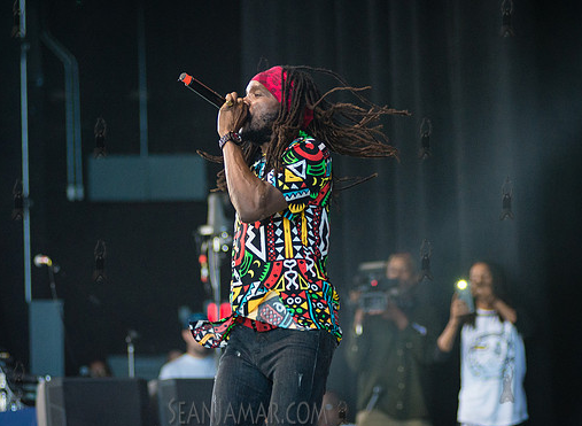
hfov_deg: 11.7
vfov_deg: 8.5
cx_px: 282
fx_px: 2850
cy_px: 148
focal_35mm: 171
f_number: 2.8
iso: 2500
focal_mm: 112
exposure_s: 1/500
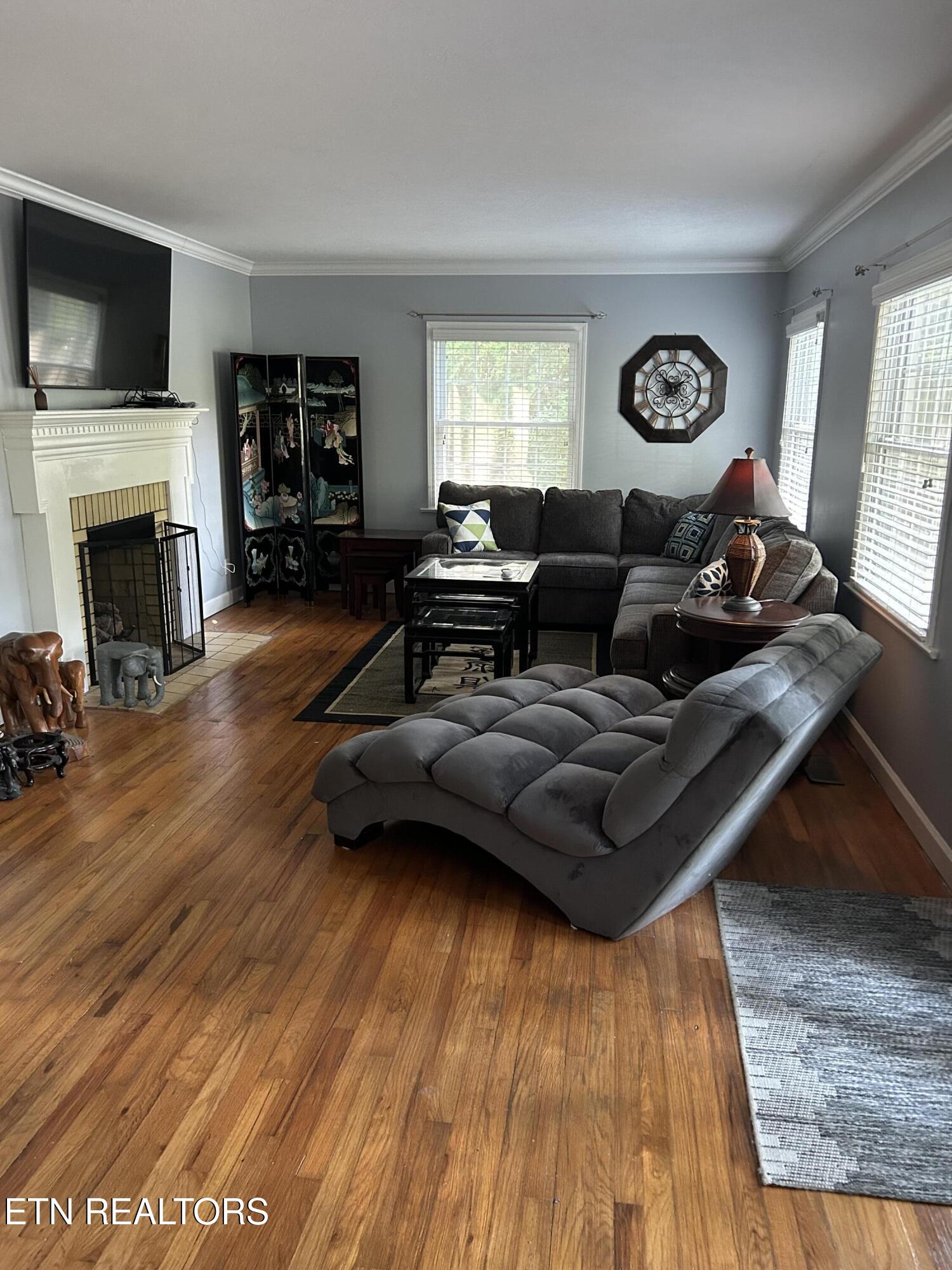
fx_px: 953
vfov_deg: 67.3
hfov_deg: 53.1
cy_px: 635
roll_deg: -1.3
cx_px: 476
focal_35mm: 26
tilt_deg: -13.7
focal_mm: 5.7
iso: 500
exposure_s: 1/60
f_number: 1.5
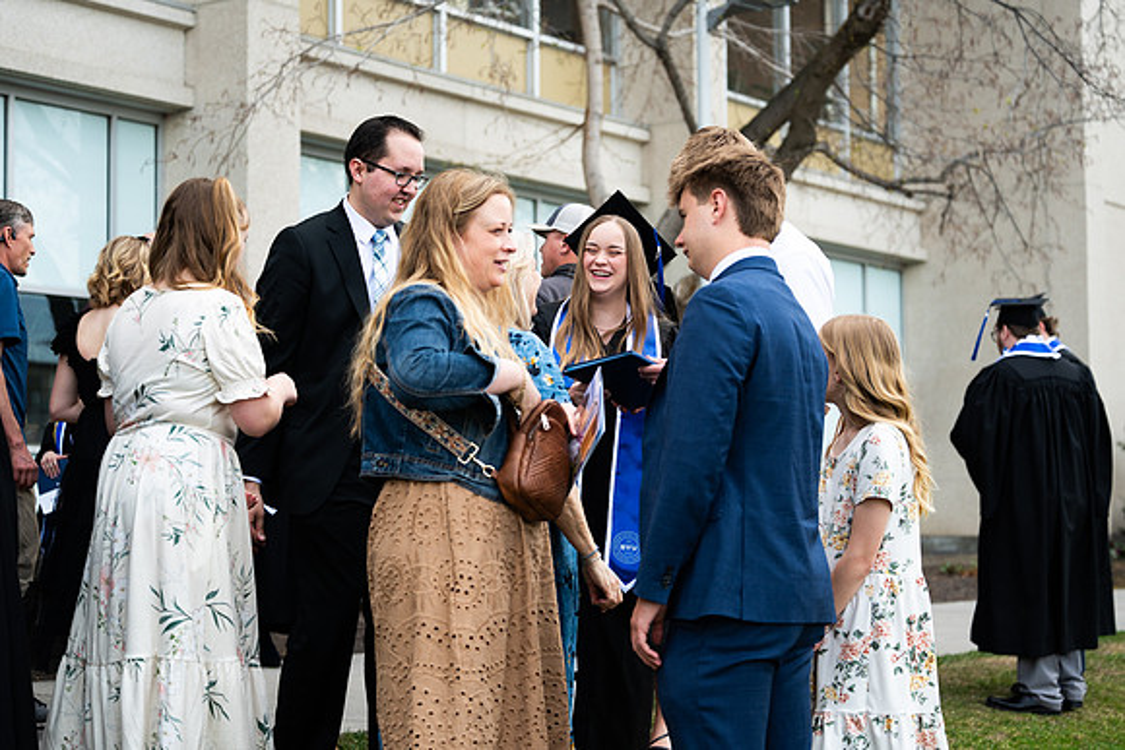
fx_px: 2100
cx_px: 618
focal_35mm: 67
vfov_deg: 20.3
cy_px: 375
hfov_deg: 30.0
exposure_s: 1/1000
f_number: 2.8
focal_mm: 53
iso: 200
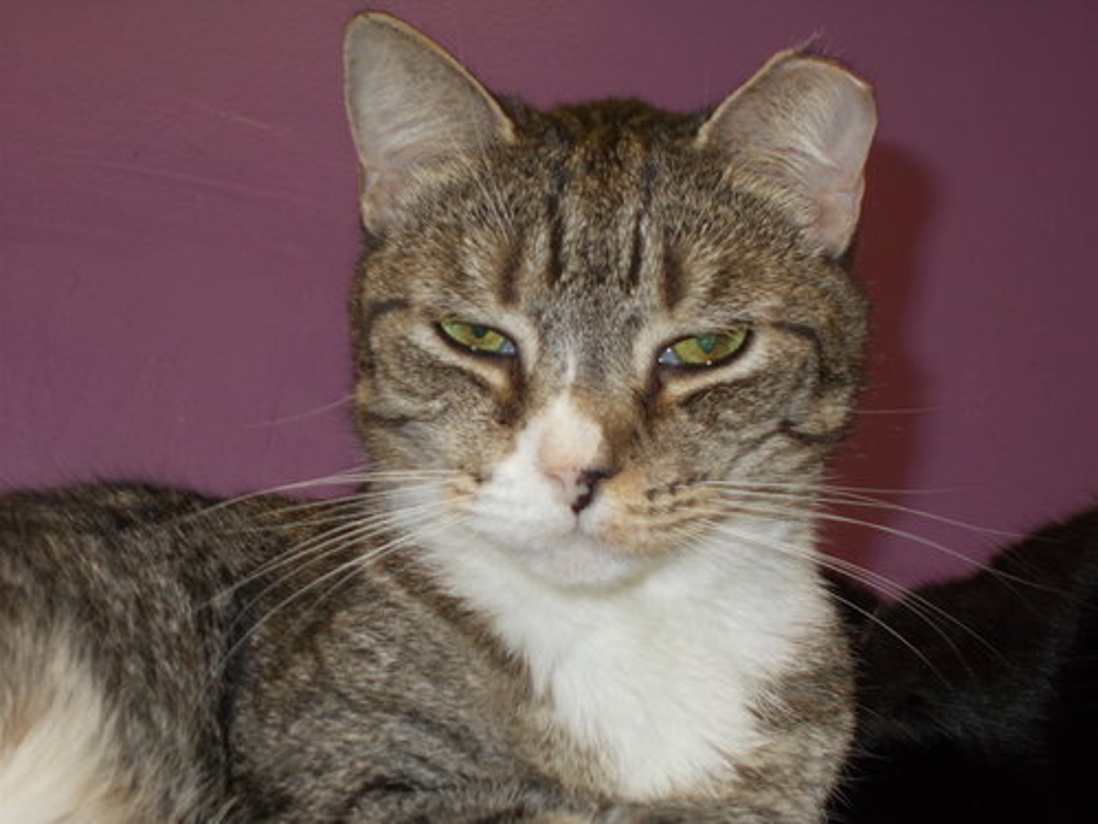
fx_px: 2411
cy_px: 412
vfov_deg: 19.4
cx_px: 549
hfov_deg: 25.7
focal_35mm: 76
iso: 200
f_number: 5.8
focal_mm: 13.5
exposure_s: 1/60
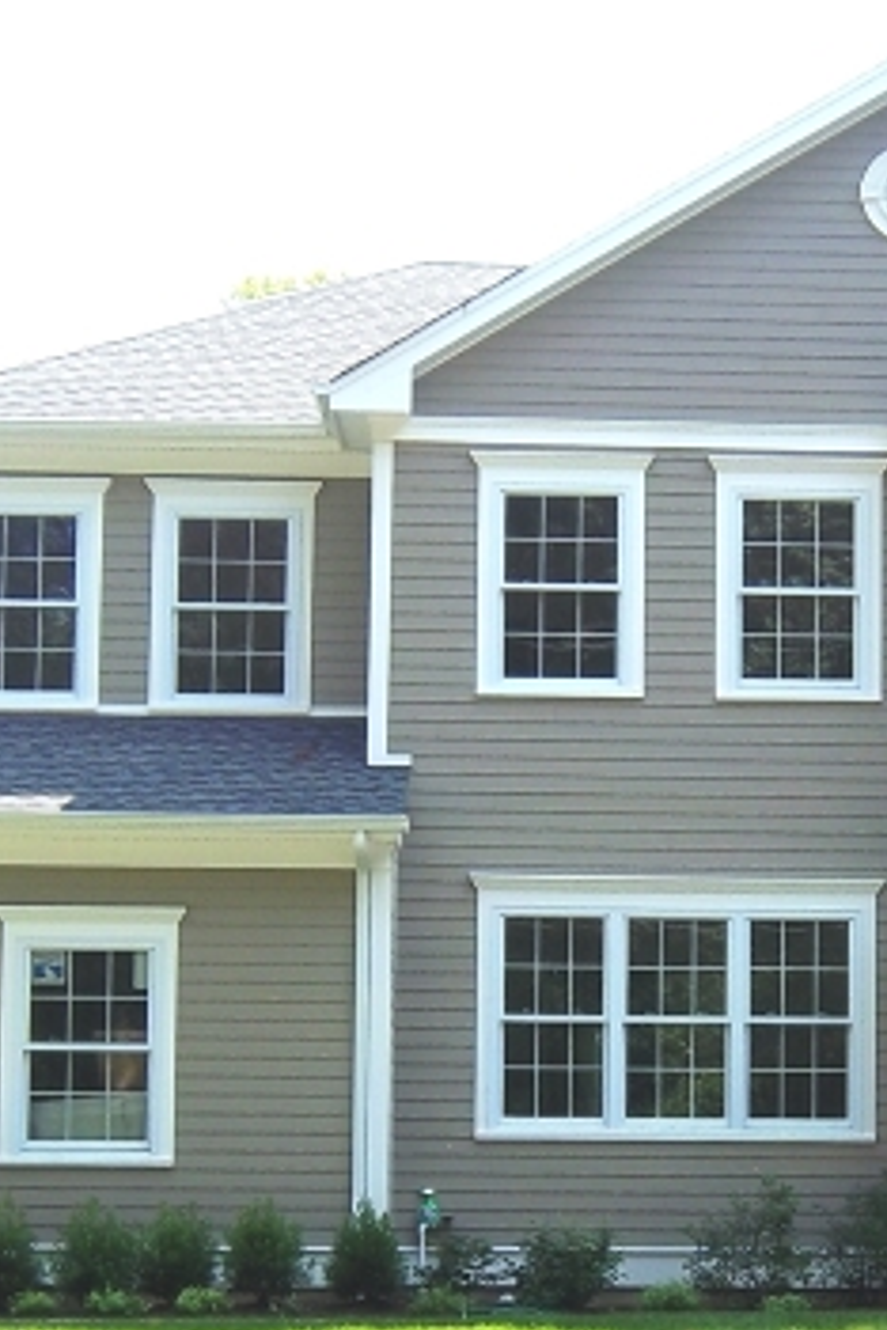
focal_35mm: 83
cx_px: 690
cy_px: 997
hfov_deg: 16.4
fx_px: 3067
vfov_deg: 24.2
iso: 64
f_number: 3.8
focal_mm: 6.2
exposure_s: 1/250
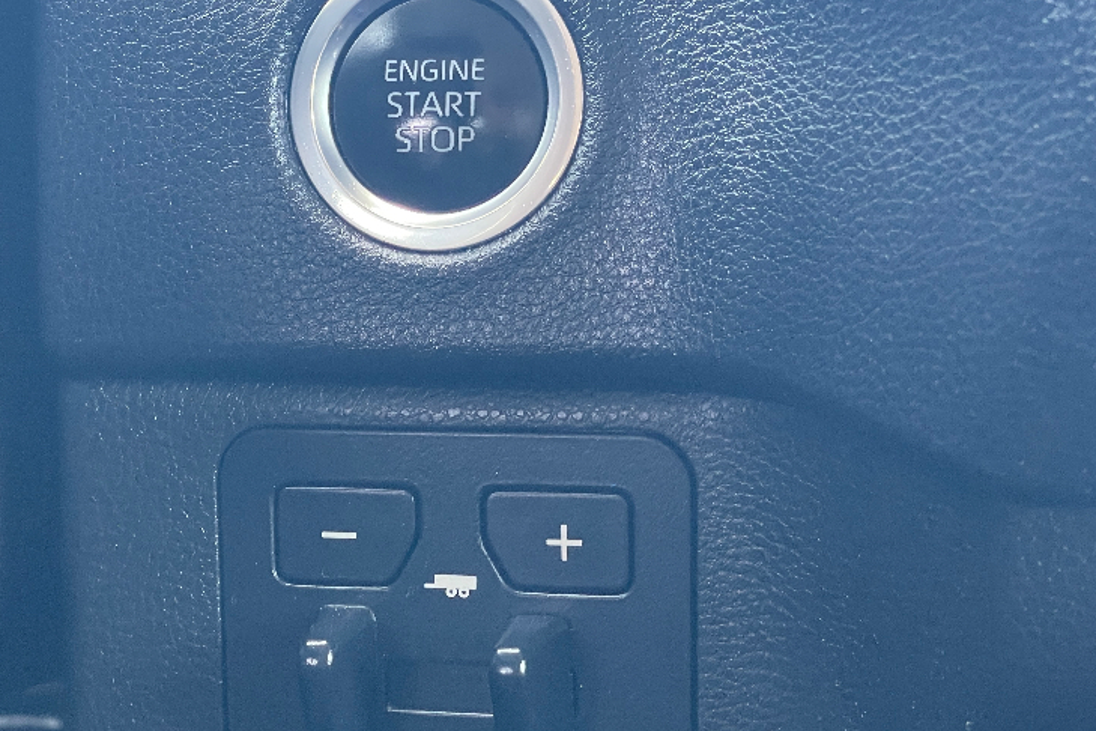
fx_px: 2314
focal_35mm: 76
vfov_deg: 17.9
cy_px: 415
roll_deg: +3.5
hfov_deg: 26.6
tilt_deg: -17.9
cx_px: 444
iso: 400
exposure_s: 1/60
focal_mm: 6
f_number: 2
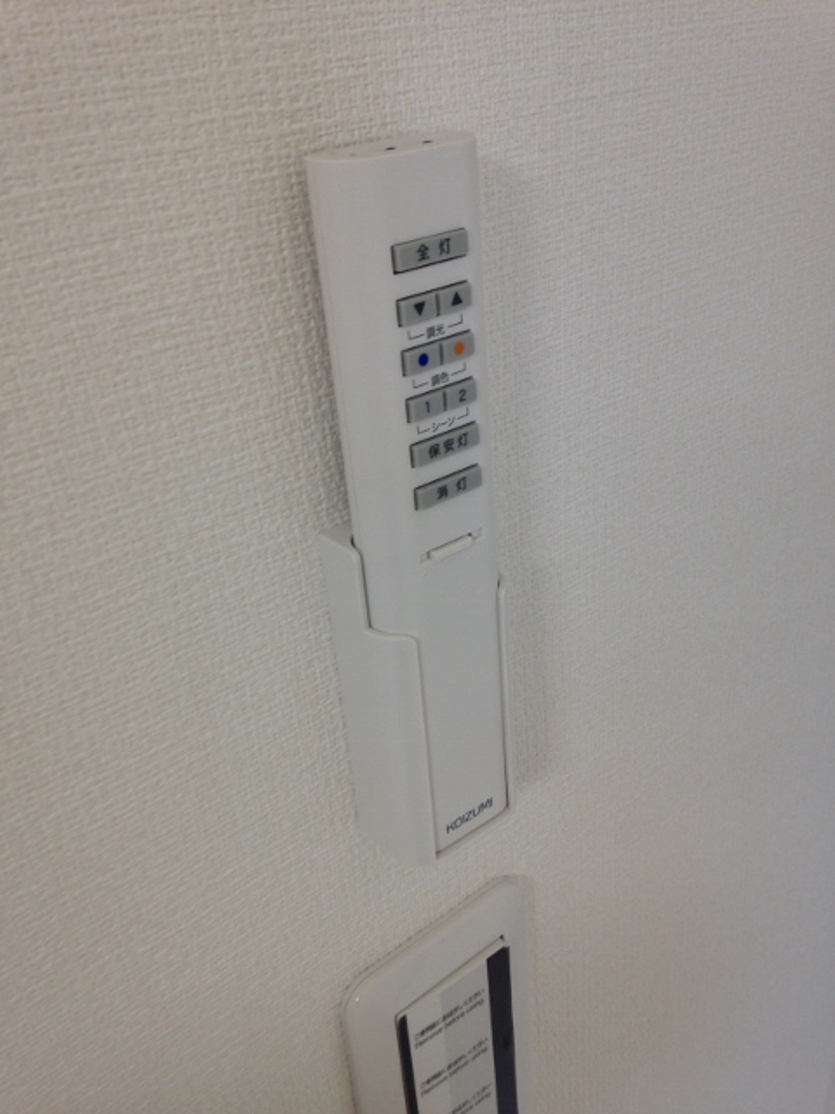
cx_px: 418
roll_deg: +4.4
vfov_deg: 55.4
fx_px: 1061
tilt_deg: -29.9
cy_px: 557
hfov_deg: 42.9
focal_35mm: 33
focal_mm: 4.12
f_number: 2.4
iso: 50
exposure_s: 1/30
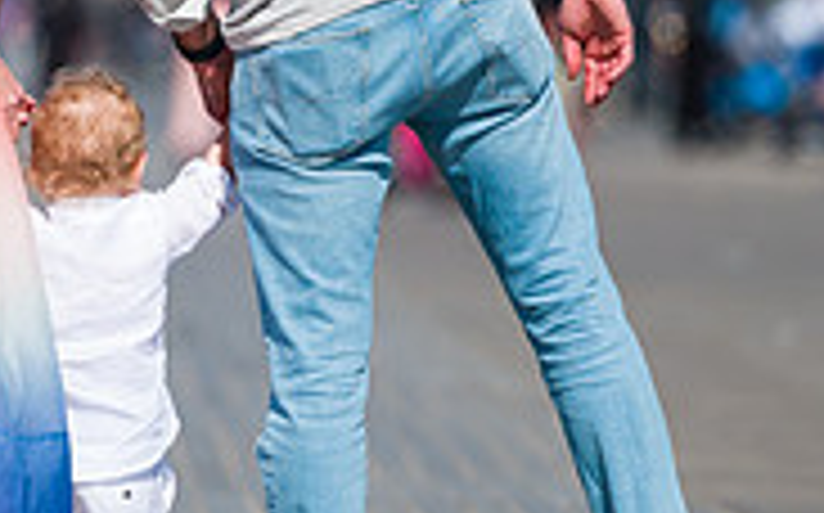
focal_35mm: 645
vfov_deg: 2.0
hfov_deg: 3.3
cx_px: 126
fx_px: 14471
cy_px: -9
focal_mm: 200
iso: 200
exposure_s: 1/6400
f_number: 3.2
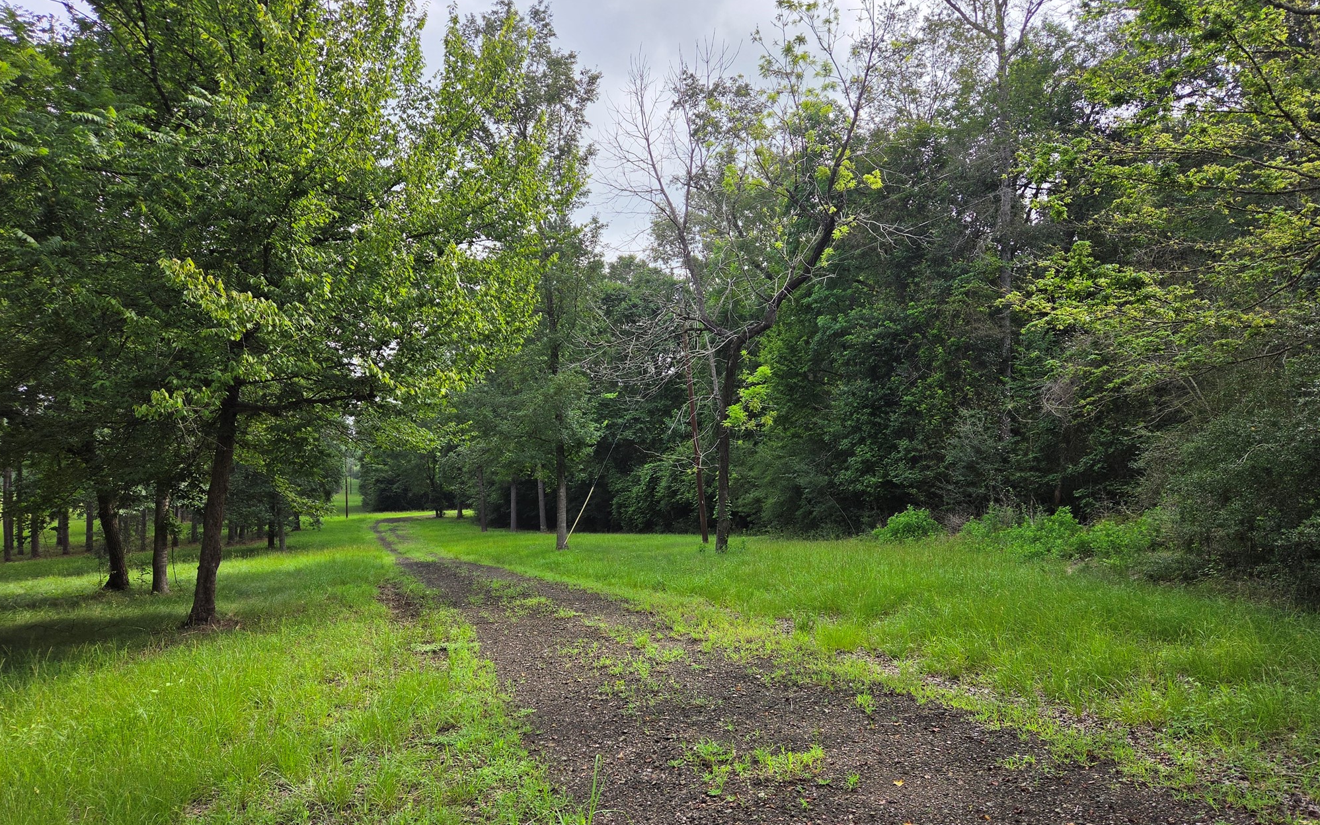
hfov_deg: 72.5
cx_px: 656
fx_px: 899
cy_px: 469
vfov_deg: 49.1
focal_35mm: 25
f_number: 1.8
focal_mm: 5.4
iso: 80
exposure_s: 1/3569
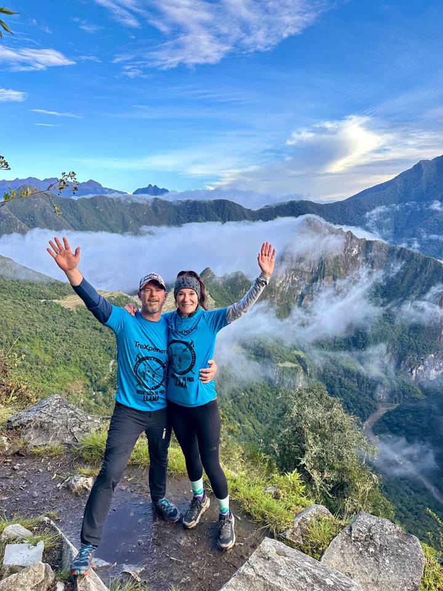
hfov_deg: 56.8
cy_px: 296
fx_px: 410
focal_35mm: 24
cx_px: 222
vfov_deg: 71.6
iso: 80
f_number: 1.78
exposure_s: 1/767
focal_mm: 6.86
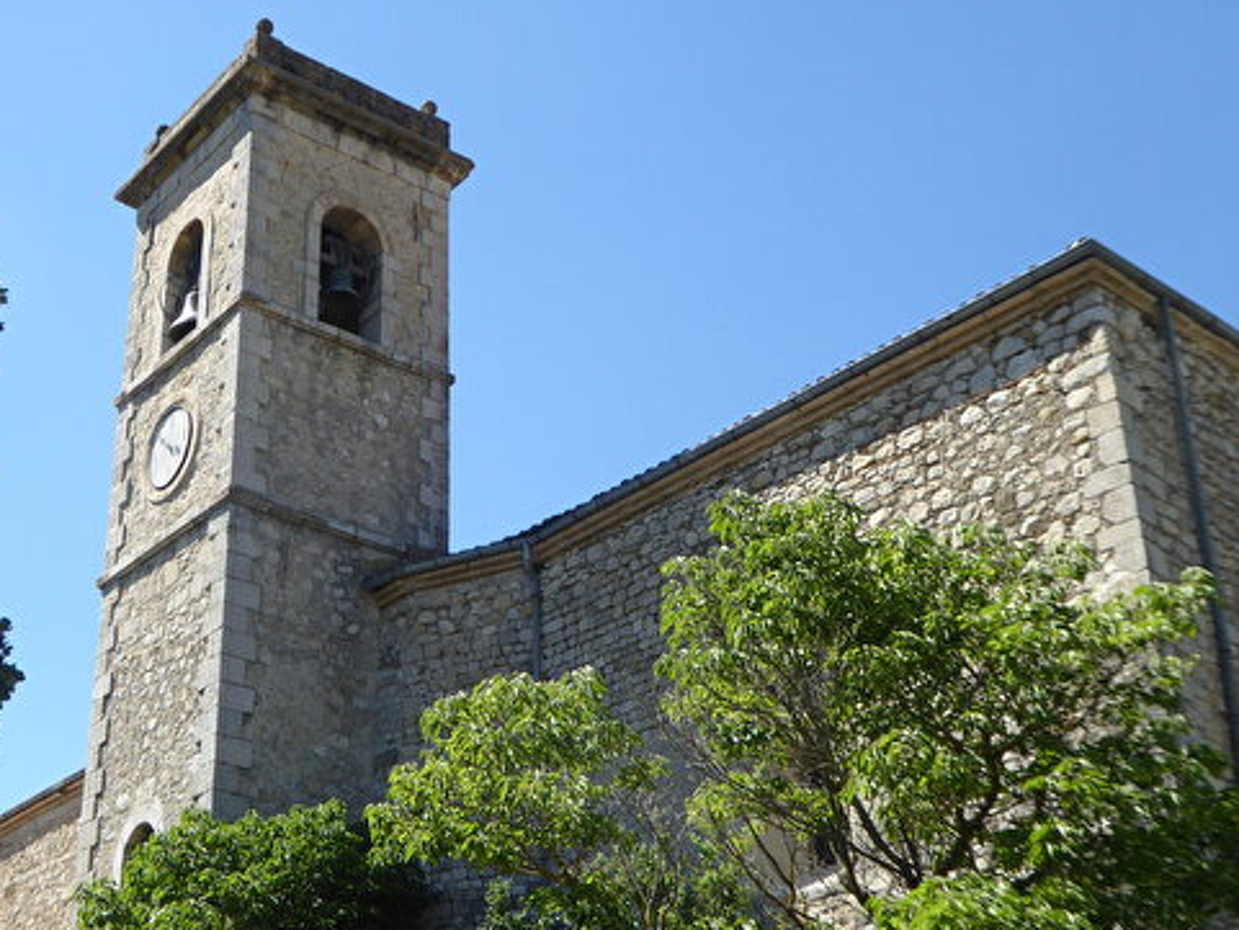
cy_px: 551
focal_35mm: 49
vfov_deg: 29.6
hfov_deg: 38.4
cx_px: 403
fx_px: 1754
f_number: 3.6
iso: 100
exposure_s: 1/500
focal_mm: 5.8
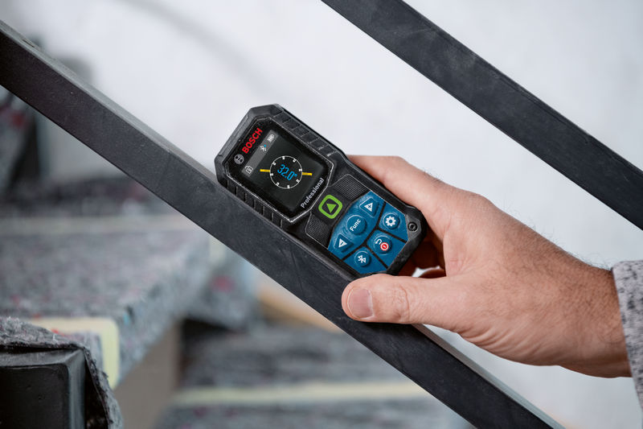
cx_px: 322
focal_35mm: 70
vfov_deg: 19.4
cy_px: 214
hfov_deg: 28.8
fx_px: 1250
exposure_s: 1/125
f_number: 4
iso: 640
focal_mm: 70
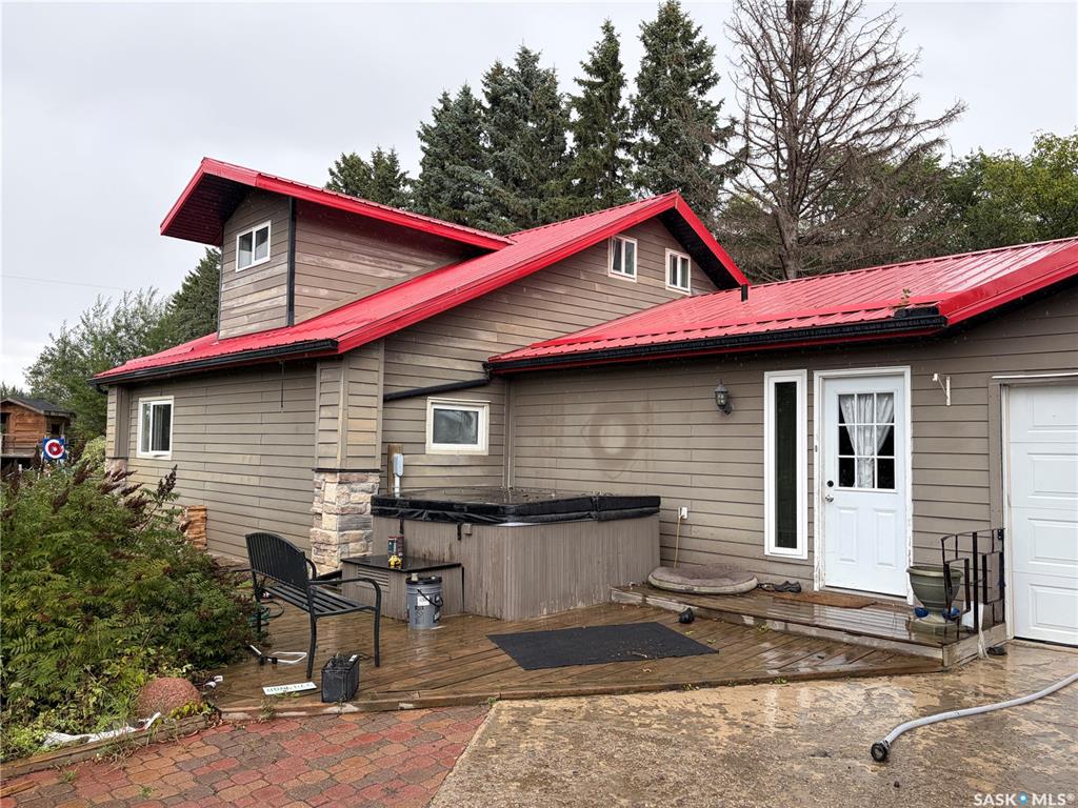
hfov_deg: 67.3
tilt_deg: +5.2
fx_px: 810
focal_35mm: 26
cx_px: 539
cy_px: 404
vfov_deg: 53.1
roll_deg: -0.7
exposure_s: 1/1001
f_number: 1.6
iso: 50
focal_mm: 5.96
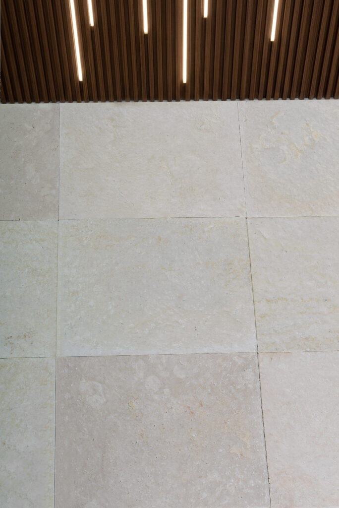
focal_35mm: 34
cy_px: 254
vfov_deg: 55.8
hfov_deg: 38.9
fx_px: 480
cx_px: 170
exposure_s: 1/125
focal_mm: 34
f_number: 5
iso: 125
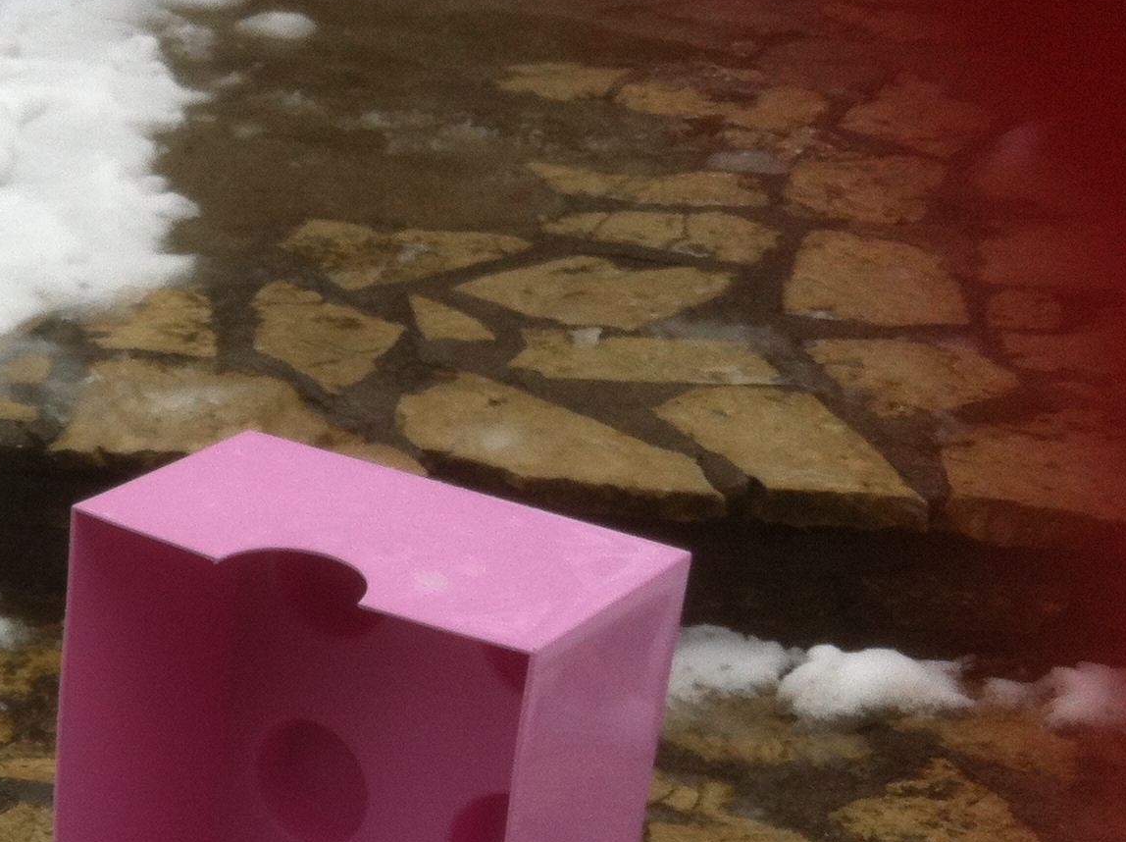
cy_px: 861
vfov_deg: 18.1
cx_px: -126
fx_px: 2567
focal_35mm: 79
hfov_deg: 23.2
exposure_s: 1/591
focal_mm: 3.85
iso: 80
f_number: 2.8
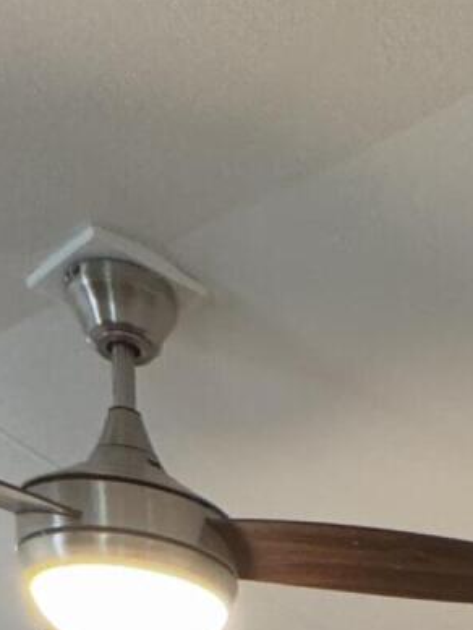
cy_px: 1224
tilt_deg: -4.6
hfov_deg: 18.8
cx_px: 640
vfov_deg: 18.7
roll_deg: +1.8
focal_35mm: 72
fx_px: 1311
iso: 500
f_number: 2.2
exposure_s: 1/60
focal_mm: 2.22
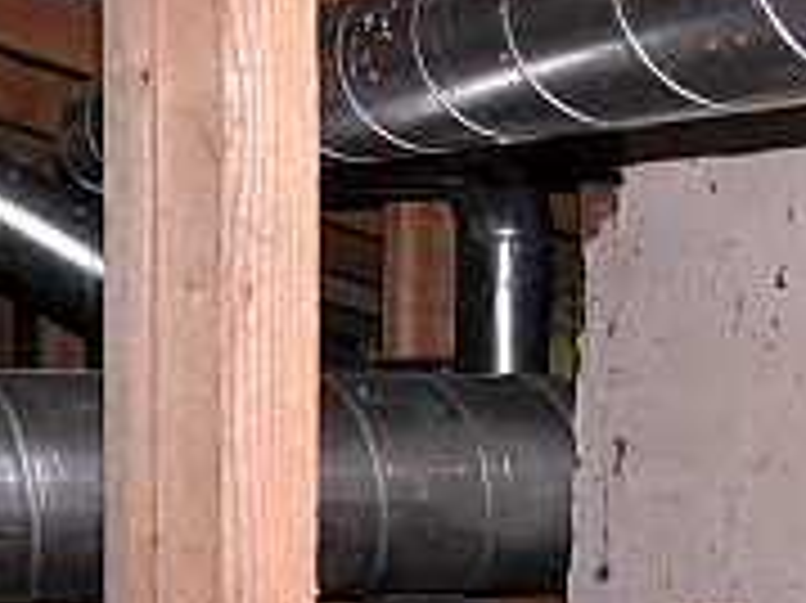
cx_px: -36
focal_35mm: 88
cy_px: 520
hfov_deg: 21.3
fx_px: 2048
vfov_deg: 16.6
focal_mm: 8.9
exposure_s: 1/60
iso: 100
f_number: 2.8
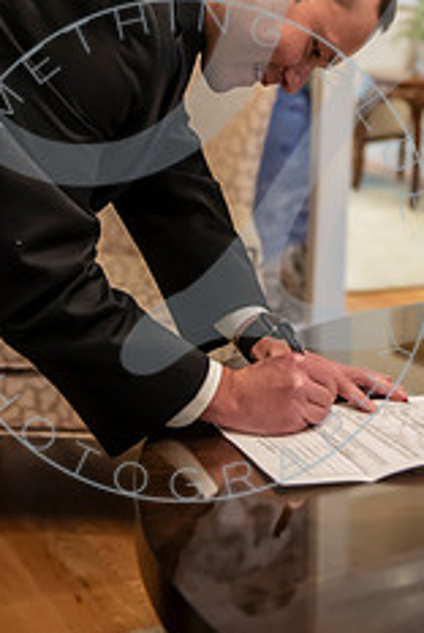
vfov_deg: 24.2
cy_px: 43
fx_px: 1427
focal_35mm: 81
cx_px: 307
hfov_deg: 16.8
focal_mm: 42
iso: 2500
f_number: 2.8
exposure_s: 1/125
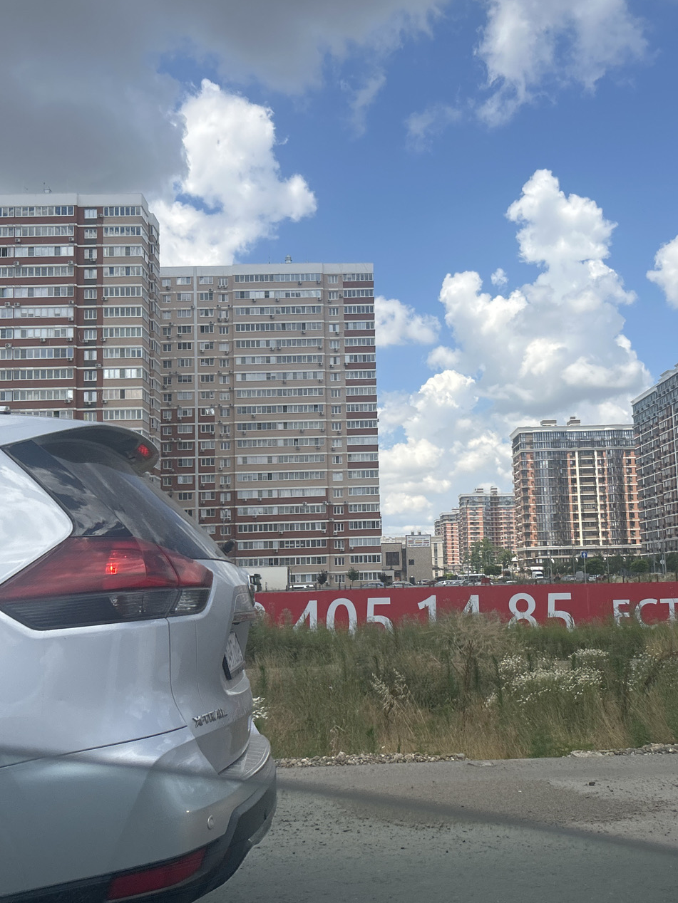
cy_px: 446
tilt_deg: +7.2
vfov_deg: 45.8
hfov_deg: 35.1
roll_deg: +1.0
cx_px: 388
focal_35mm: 41
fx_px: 1071
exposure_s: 1/4831
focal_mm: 5.7
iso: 50
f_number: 1.5
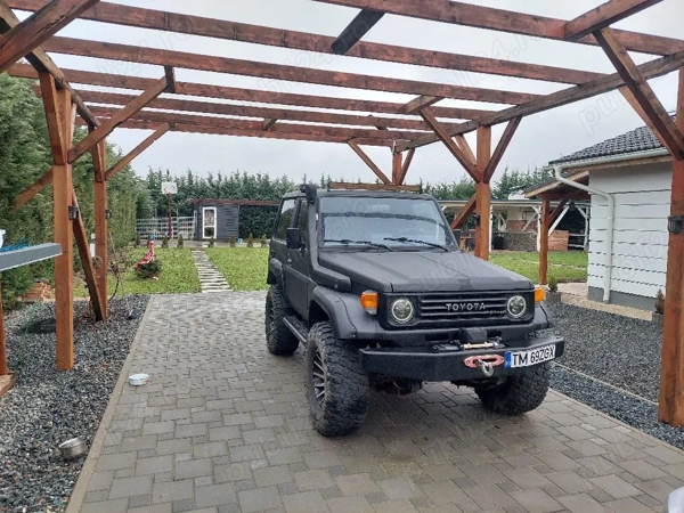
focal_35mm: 24
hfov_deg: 71.6
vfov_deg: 56.8
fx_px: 474
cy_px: 256
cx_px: 342
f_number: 1.8
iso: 40
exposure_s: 1/244
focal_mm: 5.23
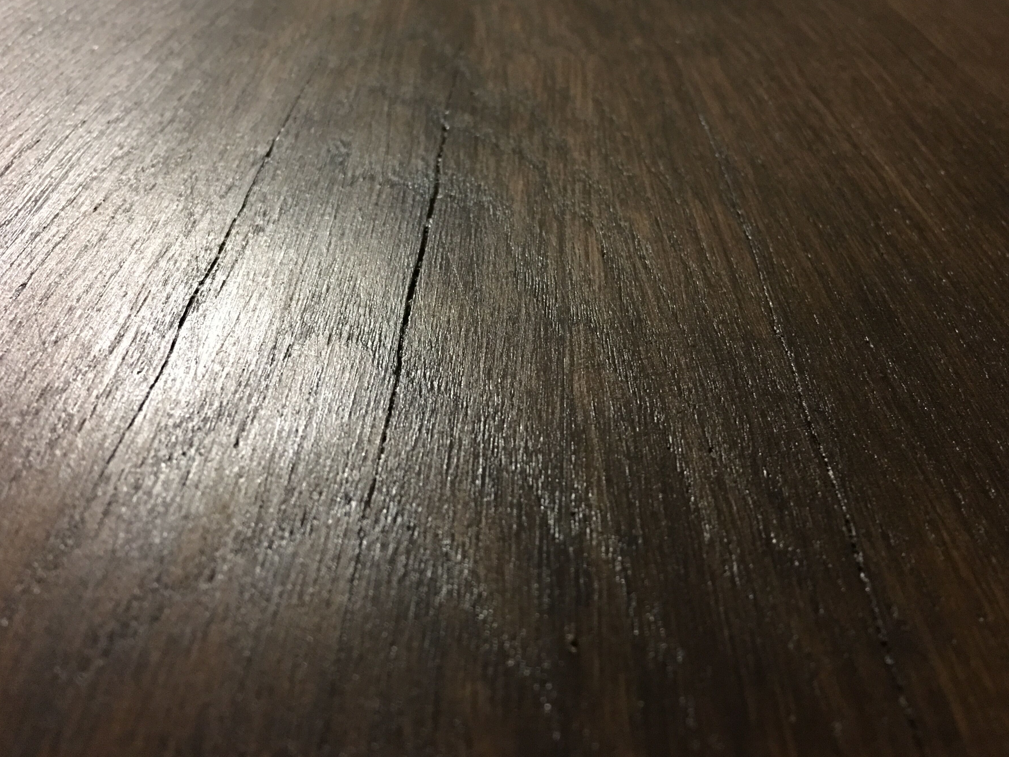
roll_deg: -6.8
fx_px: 962
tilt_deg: -34.1
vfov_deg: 42.9
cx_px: 559
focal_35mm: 33
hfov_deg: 55.2
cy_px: 332
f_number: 2.2
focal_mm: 4.15
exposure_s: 1/8
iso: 160
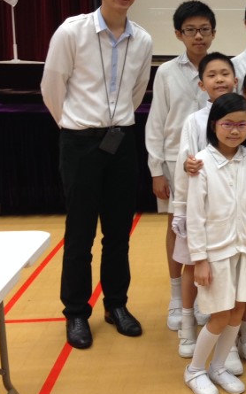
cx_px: 309
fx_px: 590
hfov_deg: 21.5
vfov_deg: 36.8
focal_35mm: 55
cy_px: 168
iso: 100
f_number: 2.4
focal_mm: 4.12
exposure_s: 1/20
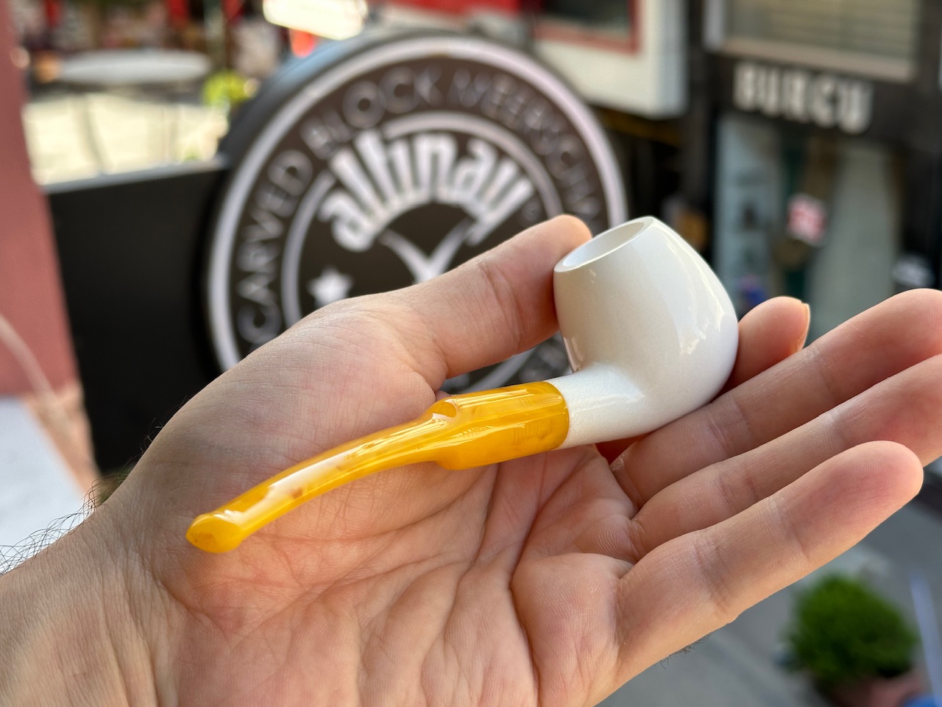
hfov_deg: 39.7
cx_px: 471
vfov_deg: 30.3
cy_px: 354
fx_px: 1306
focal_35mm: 48
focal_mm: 6.86
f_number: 1.78
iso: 64
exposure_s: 1/501
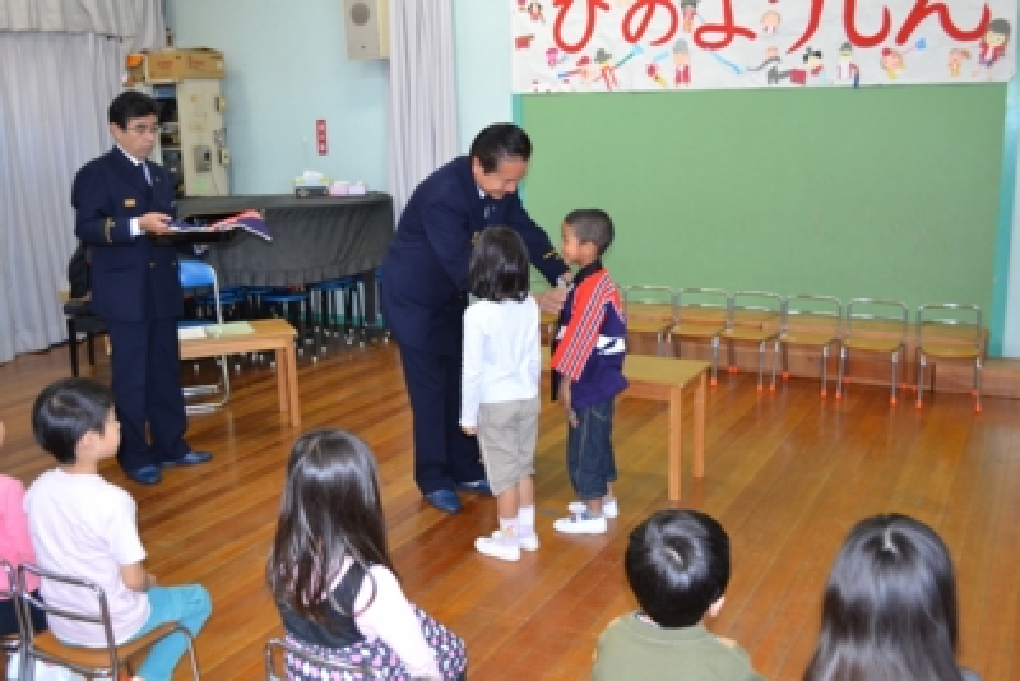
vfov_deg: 36.9
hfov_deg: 53.1
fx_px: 1020
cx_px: 510
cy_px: 340
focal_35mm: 36
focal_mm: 24
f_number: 4
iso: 1000
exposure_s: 1/60
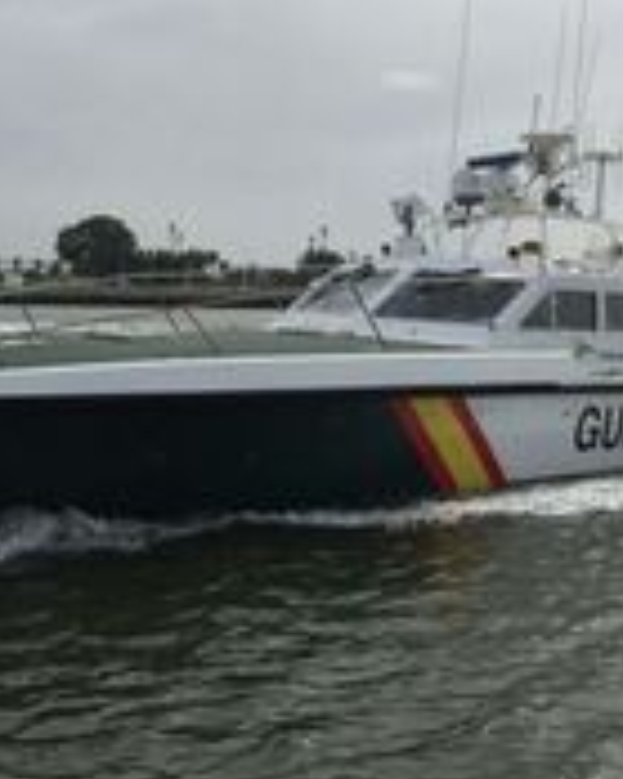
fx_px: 1315
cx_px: 341
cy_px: 360
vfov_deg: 33.0
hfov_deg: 26.6
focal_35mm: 57
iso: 32
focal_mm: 4.15
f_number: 2.2
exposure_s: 1/3597
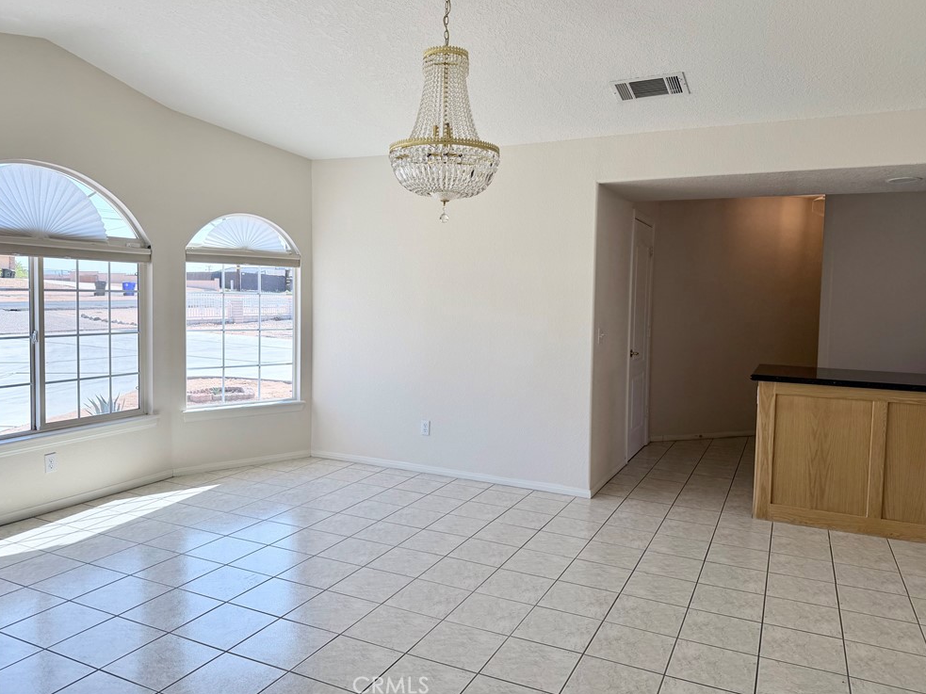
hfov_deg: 69.4
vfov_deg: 54.9
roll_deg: -1.0
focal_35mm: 25
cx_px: 473
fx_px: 669
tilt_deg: -3.4
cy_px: 337
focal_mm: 6.76
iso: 100
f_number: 1.78
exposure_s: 1/805
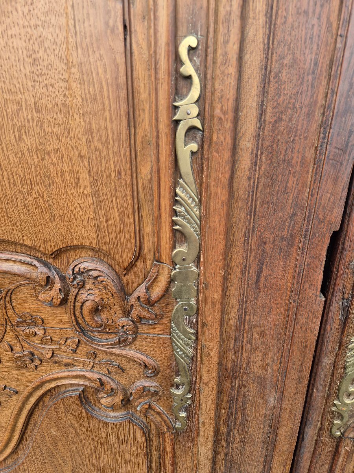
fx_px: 314
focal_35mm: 23
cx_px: 177
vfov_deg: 73.9
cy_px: 236
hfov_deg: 58.9
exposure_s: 1/864
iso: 80
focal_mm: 5.4
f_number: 1.8
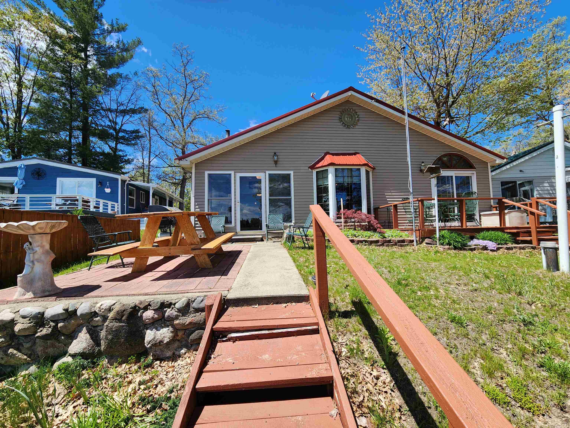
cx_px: 285
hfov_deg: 106.2
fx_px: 214
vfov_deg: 89.9
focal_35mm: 13
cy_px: 214
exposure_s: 1/1105
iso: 50
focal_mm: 2.2
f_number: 2.2
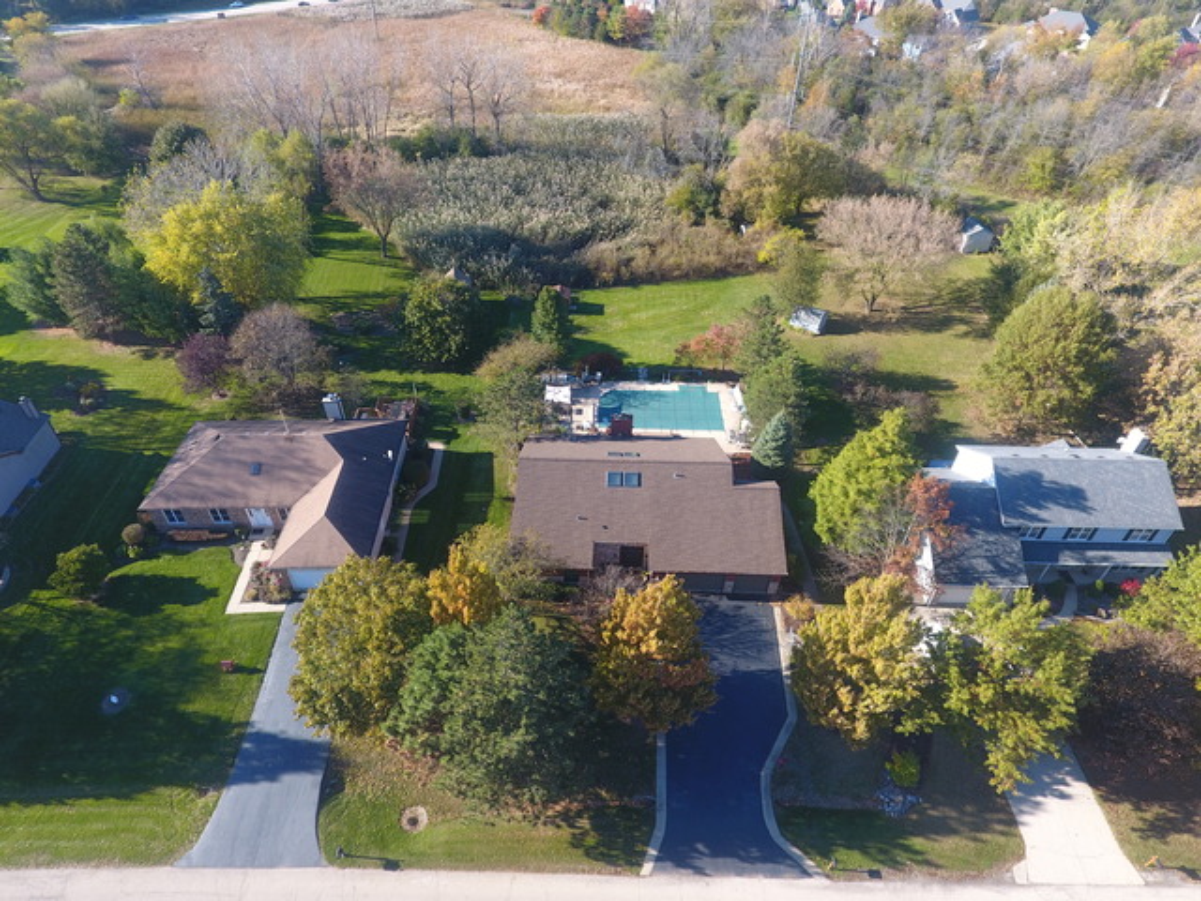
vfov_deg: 66.0
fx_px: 694
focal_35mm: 20
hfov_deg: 81.7
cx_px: 600
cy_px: 450
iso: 100
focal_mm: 3.61
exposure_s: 1/218
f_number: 2.8
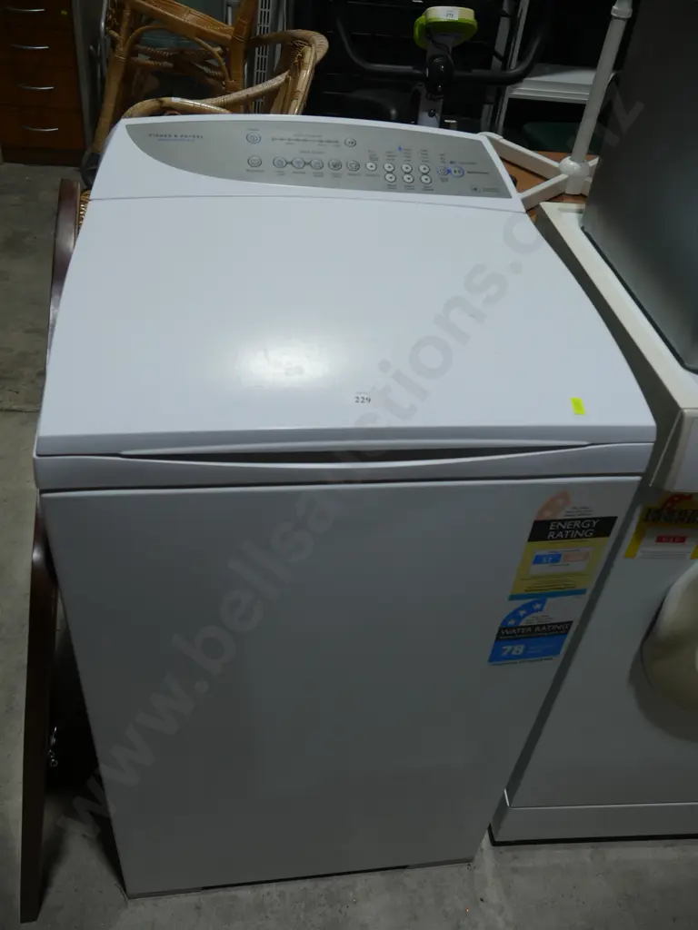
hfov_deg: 49.7
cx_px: 349
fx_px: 753
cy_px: 465
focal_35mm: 28
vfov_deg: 63.4
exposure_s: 1/160
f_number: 4.5
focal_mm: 14
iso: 200
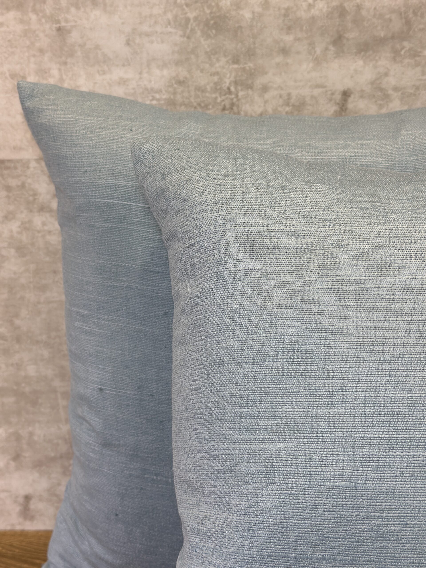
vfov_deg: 39.7
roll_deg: +2.5
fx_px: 788
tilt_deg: -14.5
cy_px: 284
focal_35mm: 48
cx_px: 213
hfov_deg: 30.3
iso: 80
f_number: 1.78
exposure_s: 1/191
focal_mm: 6.86
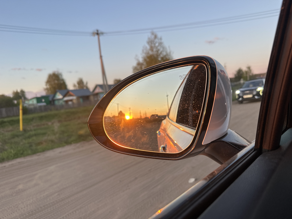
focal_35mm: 24
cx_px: 146
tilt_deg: -5.2
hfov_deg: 71.6
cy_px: 110
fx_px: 202
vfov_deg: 56.8
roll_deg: +4.8
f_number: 1.78
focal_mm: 6.86
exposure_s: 1/306
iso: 80
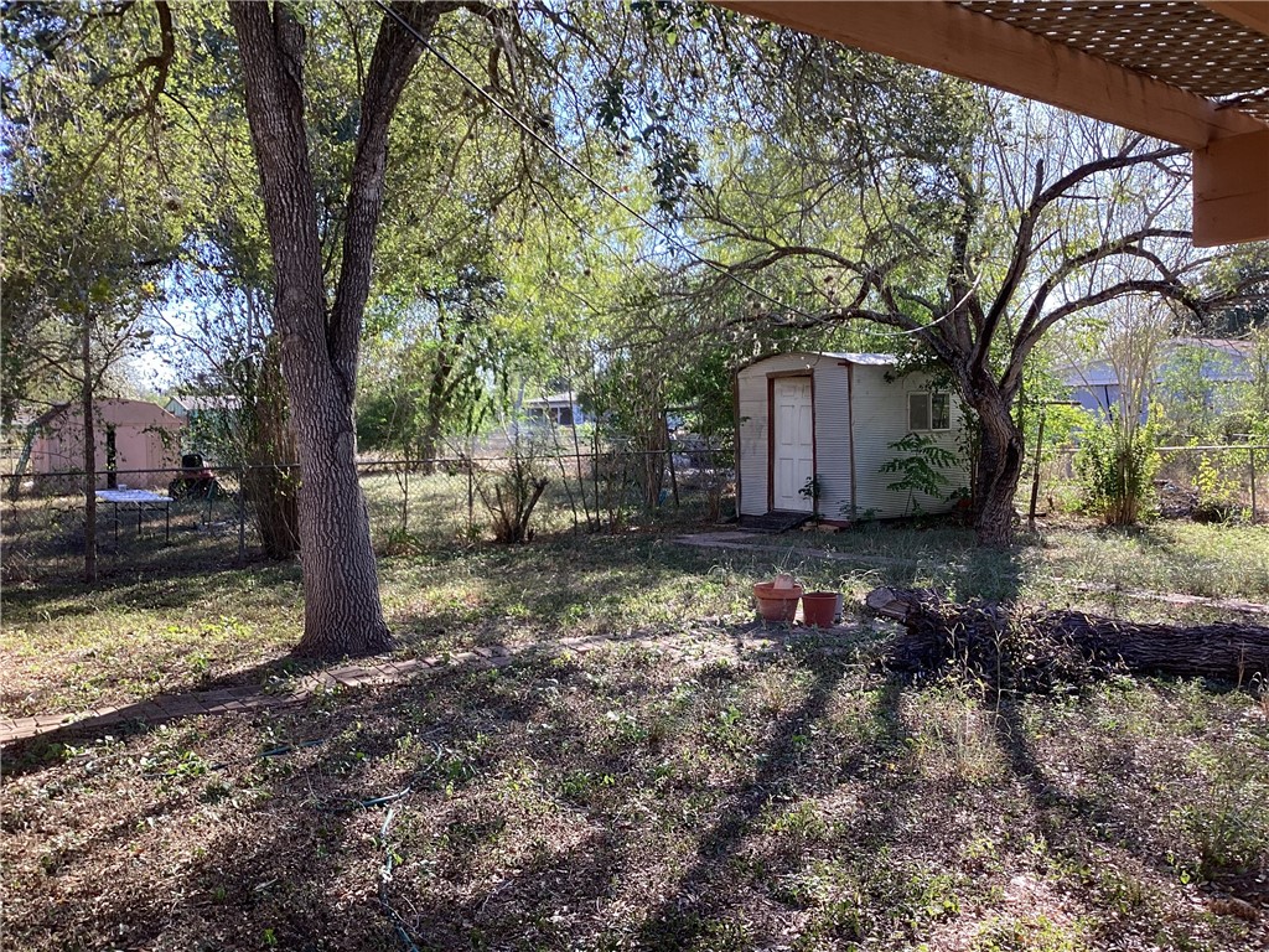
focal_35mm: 31
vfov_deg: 45.4
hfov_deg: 58.4
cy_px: 476
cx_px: 634
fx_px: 1136
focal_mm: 3.3
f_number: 2.4
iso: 25
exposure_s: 1/124
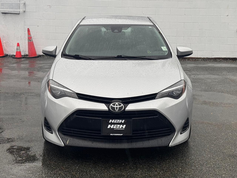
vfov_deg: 30.3
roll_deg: -0.7
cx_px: 118
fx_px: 329
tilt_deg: -7.1
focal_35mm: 48
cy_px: 89
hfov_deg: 39.7
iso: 64
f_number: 1.78
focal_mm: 6.76
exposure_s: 1/257
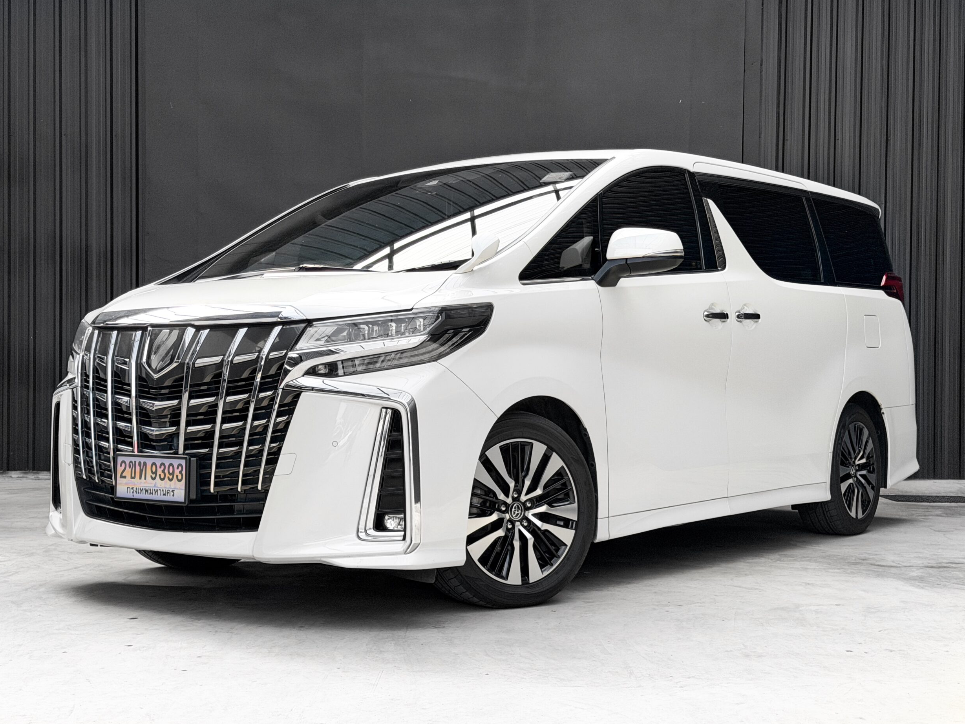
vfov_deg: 29.1
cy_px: 369
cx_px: 475
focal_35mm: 50
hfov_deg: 38.2
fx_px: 1394
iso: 100
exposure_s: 1/1600
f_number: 1.8
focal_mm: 6.76
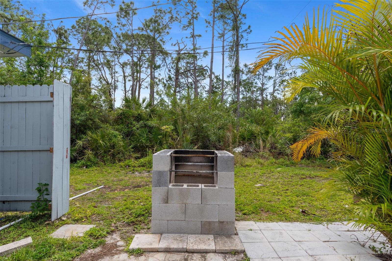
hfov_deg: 86.3
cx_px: 196
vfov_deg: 64.0
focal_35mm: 19
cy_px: 130
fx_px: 209
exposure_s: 1/125
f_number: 8
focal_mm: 12.8
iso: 100
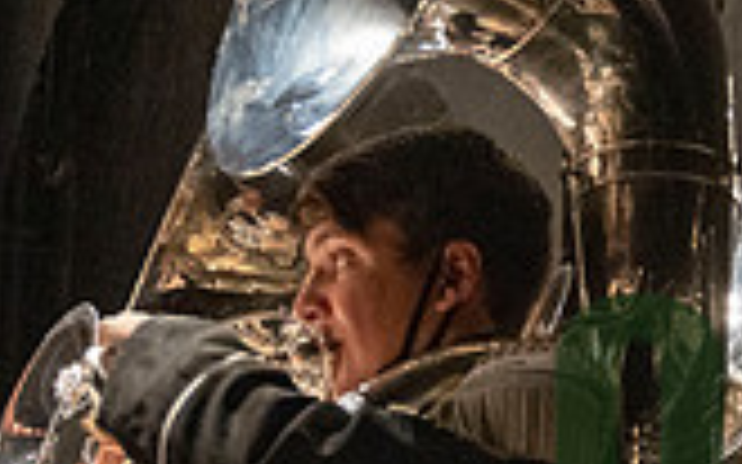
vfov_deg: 13.2
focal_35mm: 97
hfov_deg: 20.1
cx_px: 895
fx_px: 1961
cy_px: 507
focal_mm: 27
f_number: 4
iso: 6400
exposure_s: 1/200
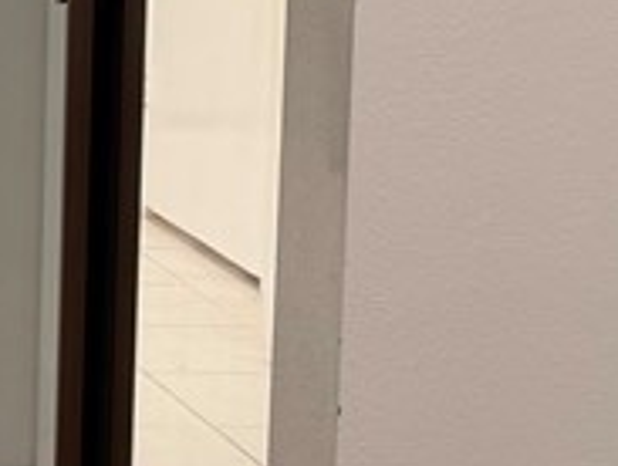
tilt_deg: -5.2
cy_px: -152
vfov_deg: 10.8
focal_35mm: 134
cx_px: -851
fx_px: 2397
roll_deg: +0.5
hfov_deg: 12.0
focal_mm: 6.76
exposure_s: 1/60
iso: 125
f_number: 1.78
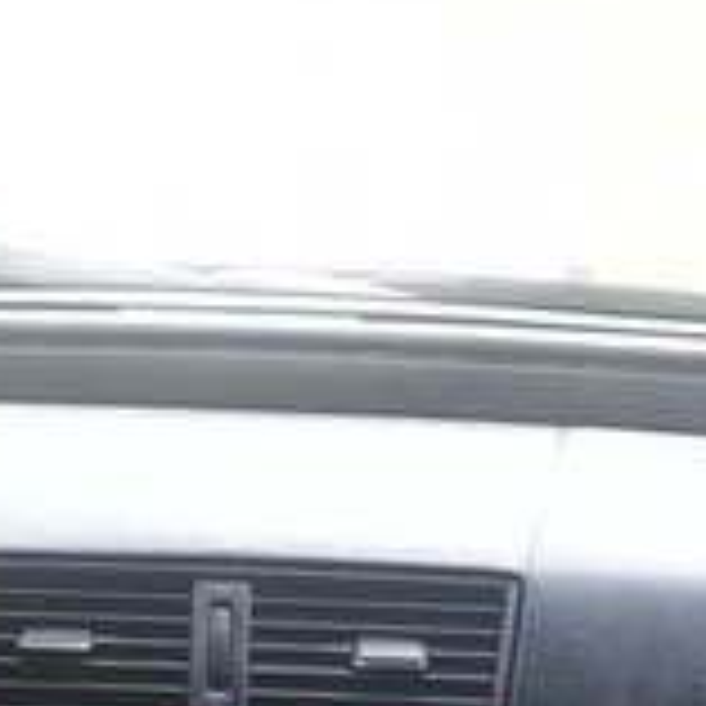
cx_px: 54
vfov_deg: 14.8
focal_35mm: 115
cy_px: 794
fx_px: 2654
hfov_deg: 15.0
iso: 100
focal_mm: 3.3
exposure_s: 1/100
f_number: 2.2
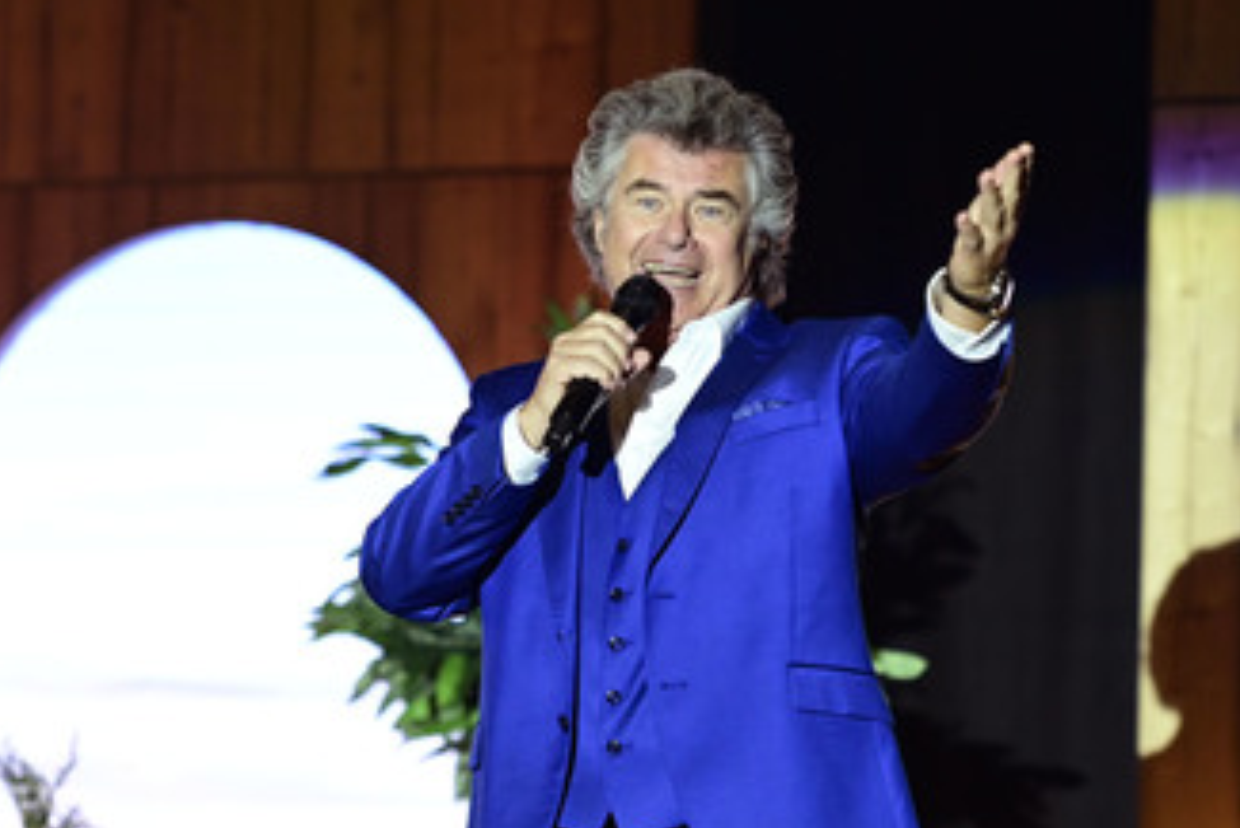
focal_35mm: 222
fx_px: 7650
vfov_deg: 6.2
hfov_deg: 9.3
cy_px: 500
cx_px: 639
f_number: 2.8
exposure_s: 1/250
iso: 2200
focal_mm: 160
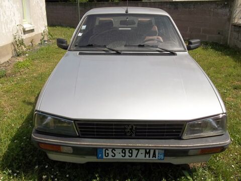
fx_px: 223
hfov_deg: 56.8
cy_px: 90
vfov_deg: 44.2
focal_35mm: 32
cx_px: 120
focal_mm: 5.7
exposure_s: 1/200
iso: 80
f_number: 8.8
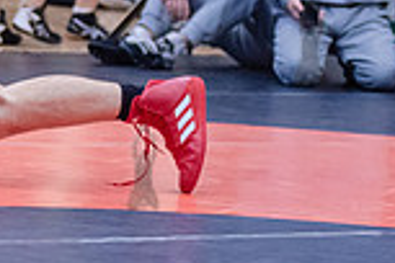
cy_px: 83
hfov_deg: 6.1
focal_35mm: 330
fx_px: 3621
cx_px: -256
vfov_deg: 4.2
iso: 4000
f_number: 3.5
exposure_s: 1/400
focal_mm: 80
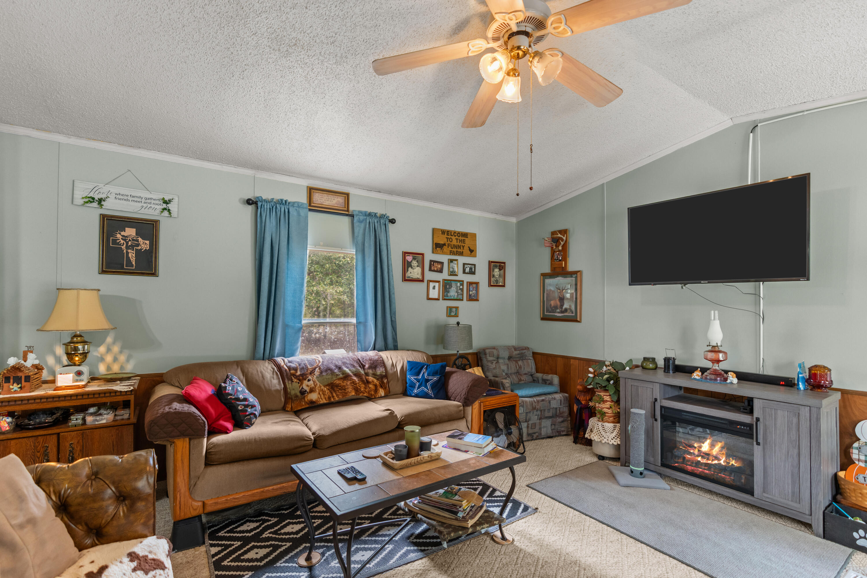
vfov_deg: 73.7
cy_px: 289
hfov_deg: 96.7
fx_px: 385
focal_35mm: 16
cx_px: 434
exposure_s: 1/30
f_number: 2.8
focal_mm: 16
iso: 1250
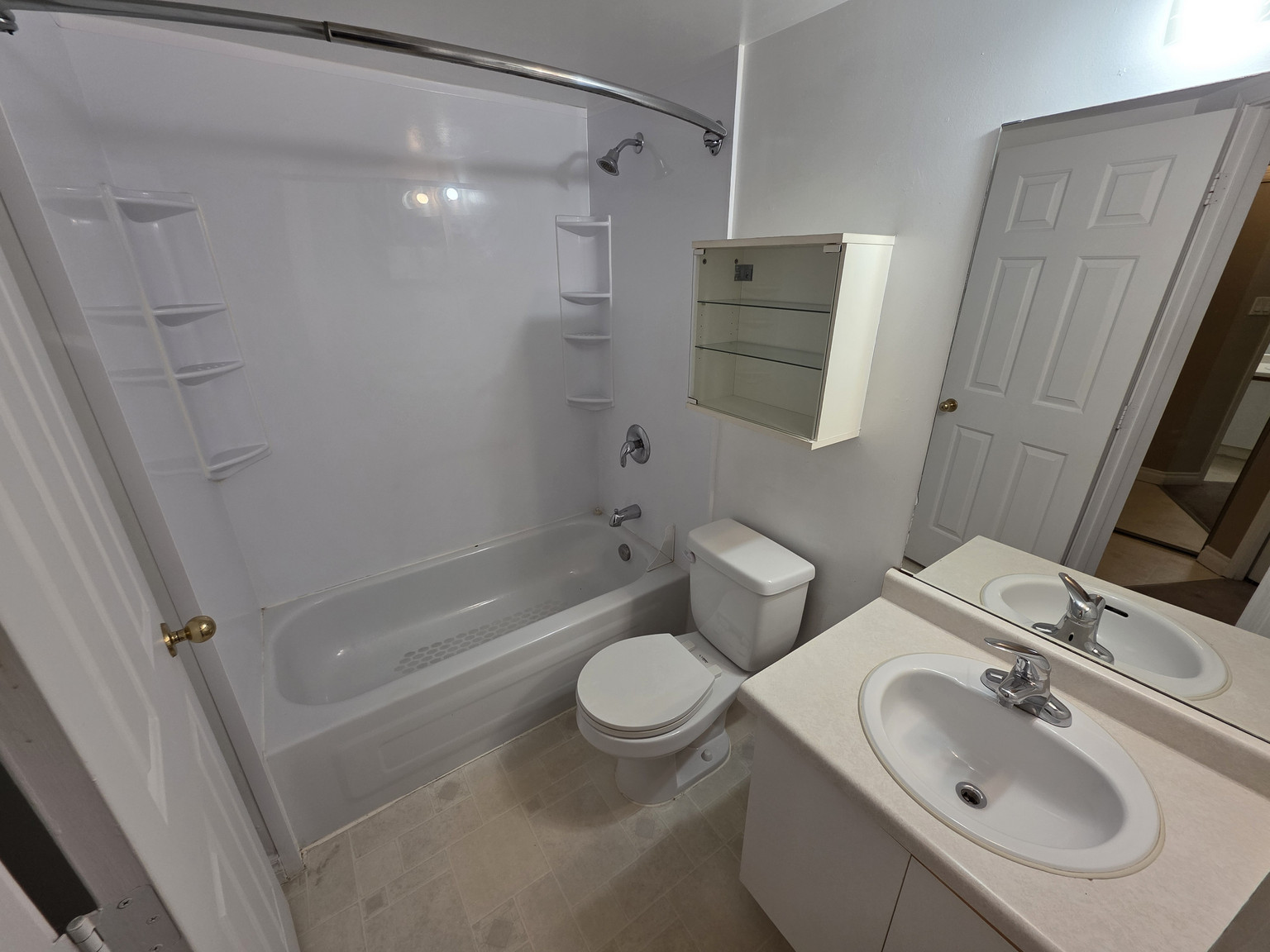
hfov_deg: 106.2
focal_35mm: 13
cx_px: 635
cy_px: 476
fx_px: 477
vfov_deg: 89.9
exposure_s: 1/120
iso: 125
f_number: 1.9
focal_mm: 2.2
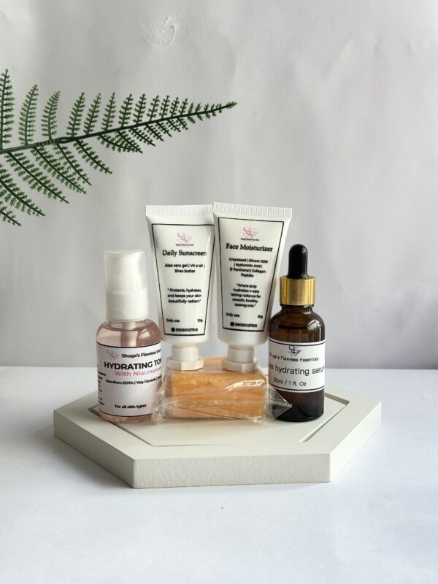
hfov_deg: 30.3
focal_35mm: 48
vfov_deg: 39.7
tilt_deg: -10.1
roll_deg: +0.4
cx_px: 219
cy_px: 292
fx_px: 810
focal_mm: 6.86
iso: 64
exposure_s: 1/151
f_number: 1.78
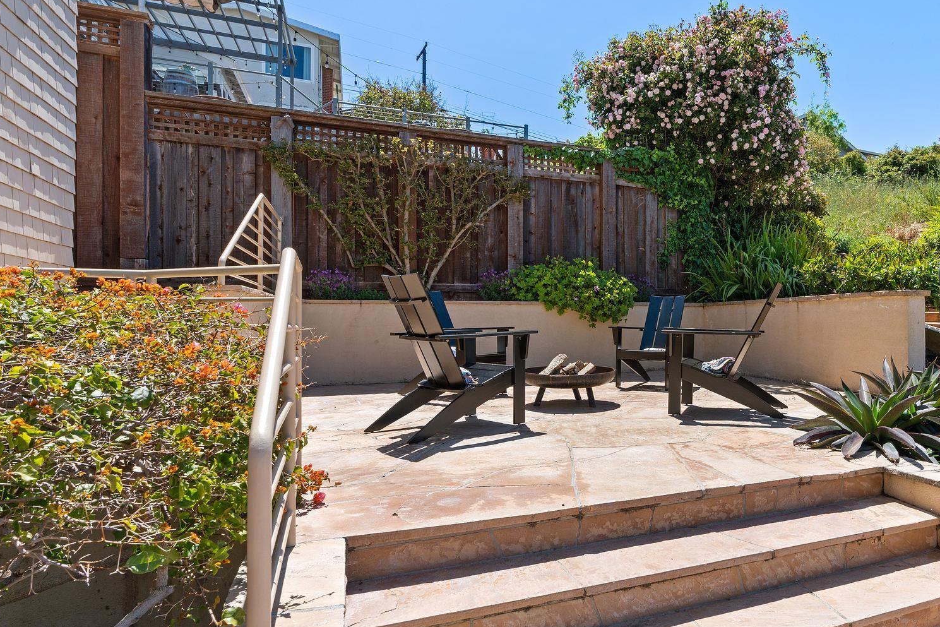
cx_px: 637
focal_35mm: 22
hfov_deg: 75.8
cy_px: 343
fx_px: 574
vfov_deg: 57.1
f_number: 10
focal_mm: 16
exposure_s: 1/160
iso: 100
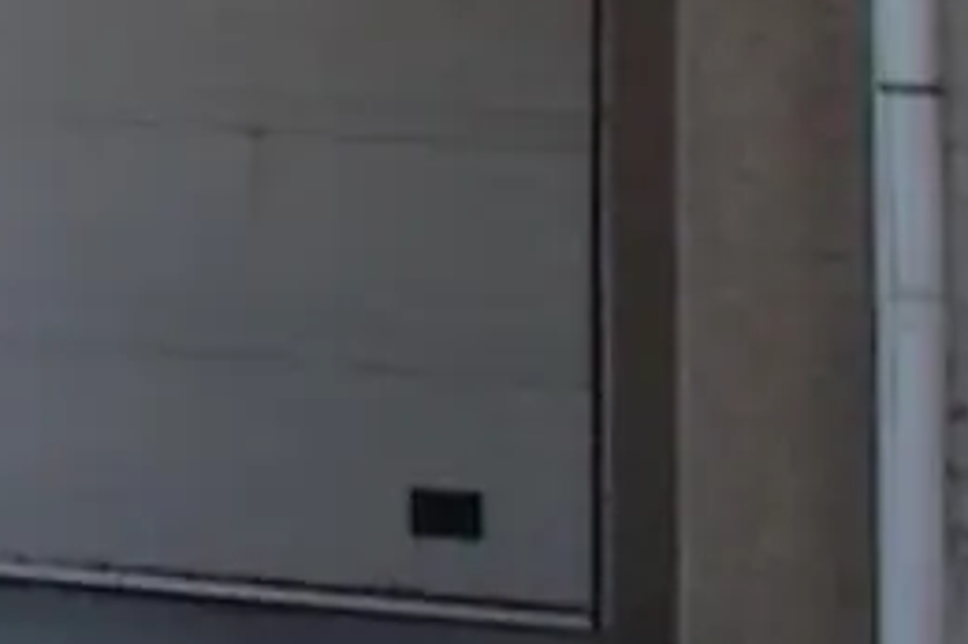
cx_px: -558
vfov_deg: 7.2
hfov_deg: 11.2
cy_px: -1128
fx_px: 4702
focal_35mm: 175
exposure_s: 1/80
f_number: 8
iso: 80
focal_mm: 4.6
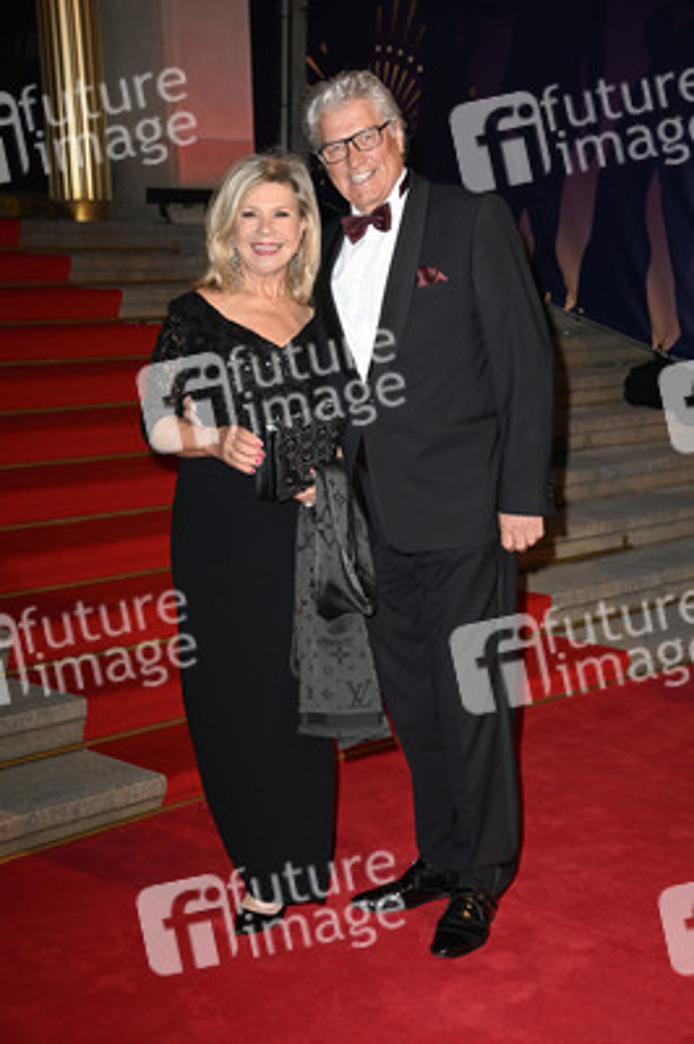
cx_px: 347
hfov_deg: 20.9
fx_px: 1883
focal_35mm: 65
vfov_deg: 31.0
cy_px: 522
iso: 1250
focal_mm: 65
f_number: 5.6
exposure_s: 1/200
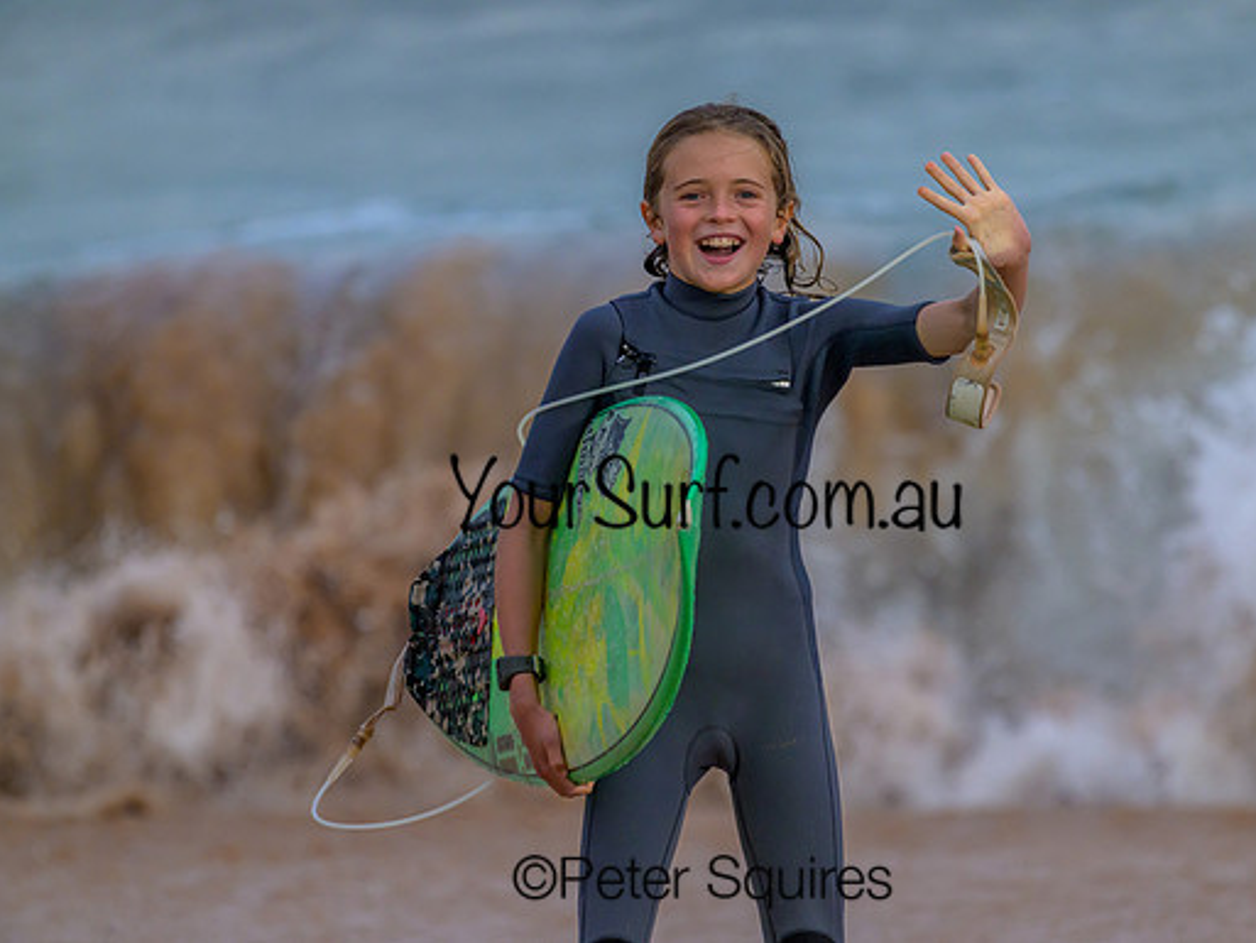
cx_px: 700
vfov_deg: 1.2
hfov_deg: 1.6
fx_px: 44349
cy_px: 473
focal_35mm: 1222
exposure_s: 1/2000
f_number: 9
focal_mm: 1120
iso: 2800
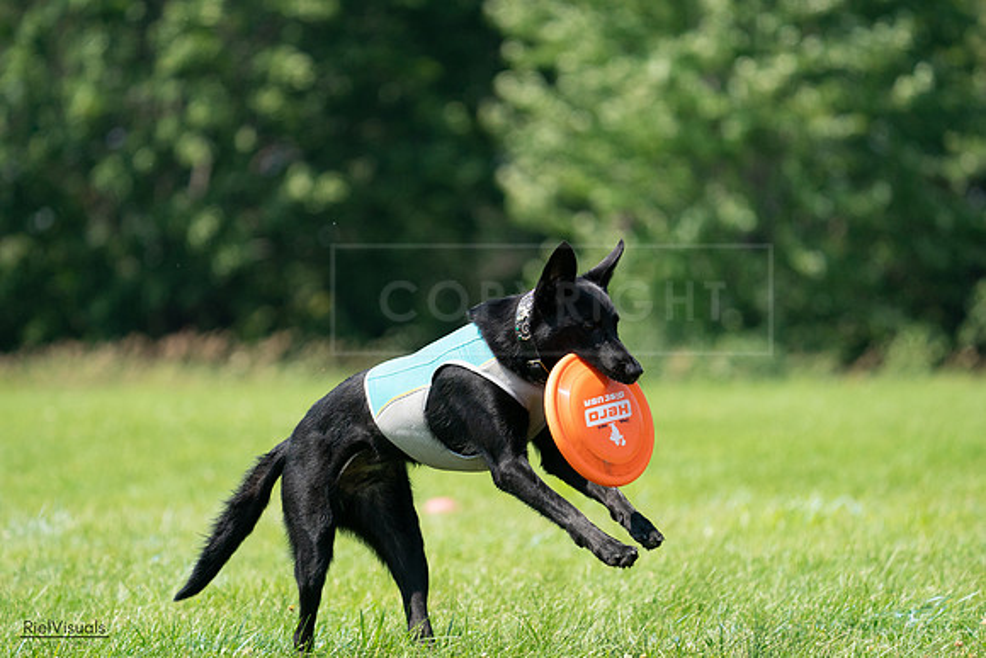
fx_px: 7479
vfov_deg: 5.0
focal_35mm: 273
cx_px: 493
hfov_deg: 7.5
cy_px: 329
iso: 2000
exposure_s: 1/4000
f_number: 5.6
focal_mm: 273
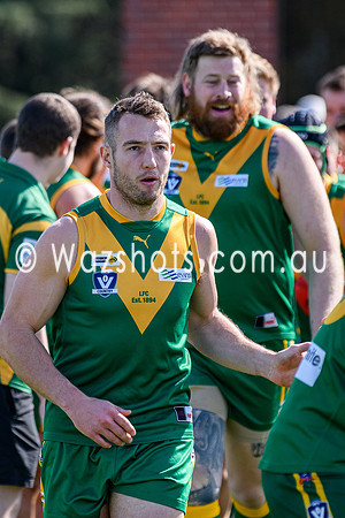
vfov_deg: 5.0
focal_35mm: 413
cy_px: 239
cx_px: 82
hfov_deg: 3.3
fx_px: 5933
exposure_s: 1/3200
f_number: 2.8
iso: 400
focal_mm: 170
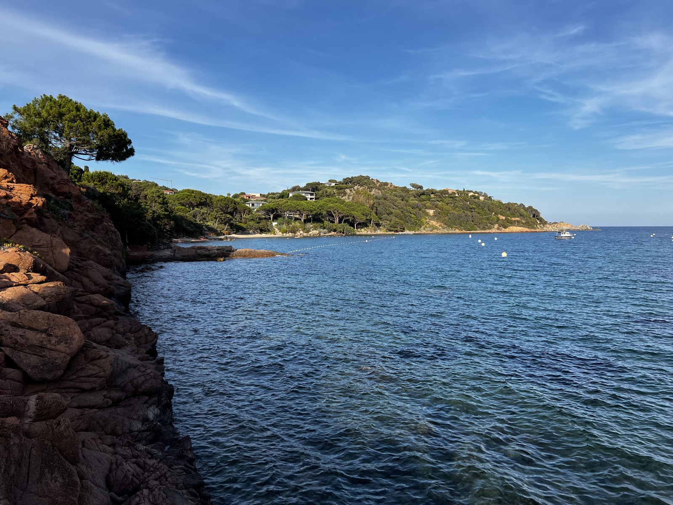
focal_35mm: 26
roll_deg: +0.4
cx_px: 336
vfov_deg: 53.1
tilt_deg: -3.1
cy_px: 252
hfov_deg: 67.3
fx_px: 505
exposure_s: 1/3077
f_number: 1.5
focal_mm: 5.7
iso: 50
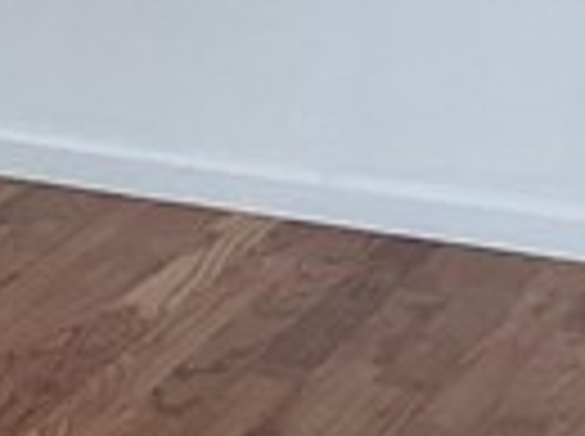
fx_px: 3863
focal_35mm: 229
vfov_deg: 6.4
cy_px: -283
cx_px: -850
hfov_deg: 8.0
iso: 40
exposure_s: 1/60
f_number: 1.8
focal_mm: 3
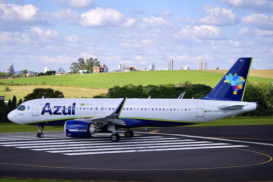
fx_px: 948
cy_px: 91
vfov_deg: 11.0
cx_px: 136
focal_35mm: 125
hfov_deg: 16.4
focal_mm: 125
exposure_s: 1/1600
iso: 100
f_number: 2.8
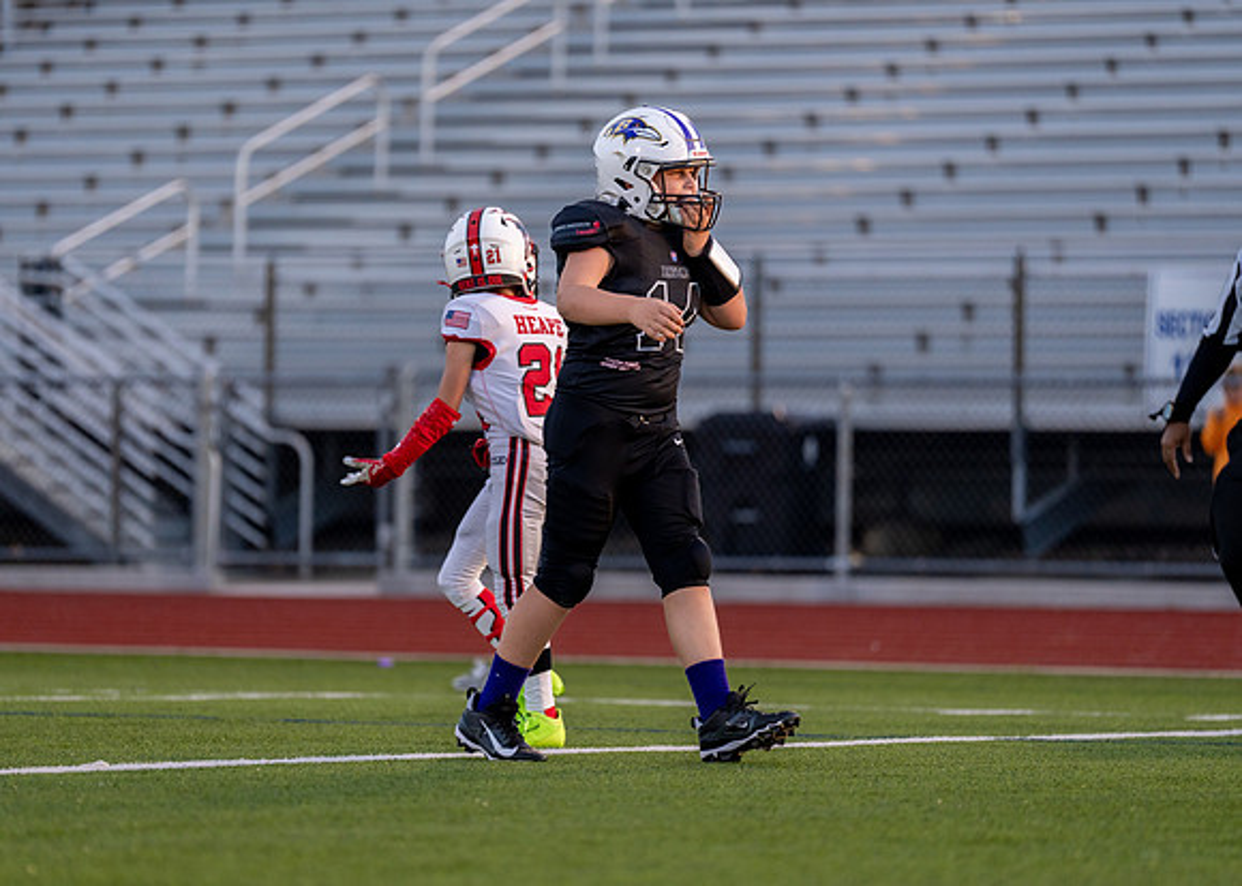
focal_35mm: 224
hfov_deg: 9.0
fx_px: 7888
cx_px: 553
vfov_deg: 6.4
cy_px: 446
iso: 800
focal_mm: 200
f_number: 2.8
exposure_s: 1/1250
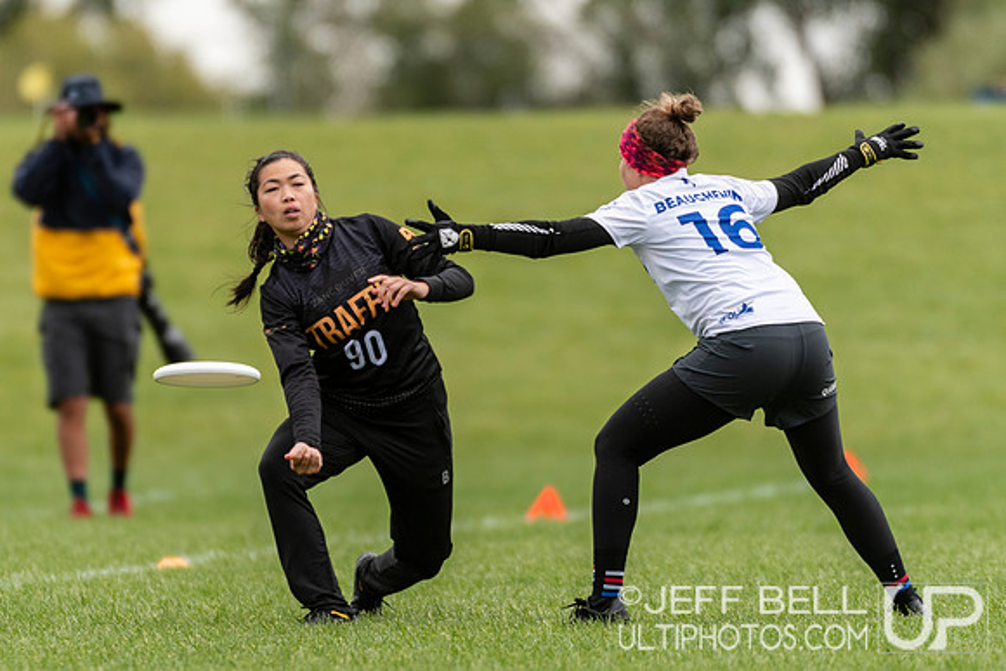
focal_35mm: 755
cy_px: 304
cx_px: 373
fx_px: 21092
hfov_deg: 2.7
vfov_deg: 1.8
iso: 220
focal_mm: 400
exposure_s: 1/1250
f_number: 4
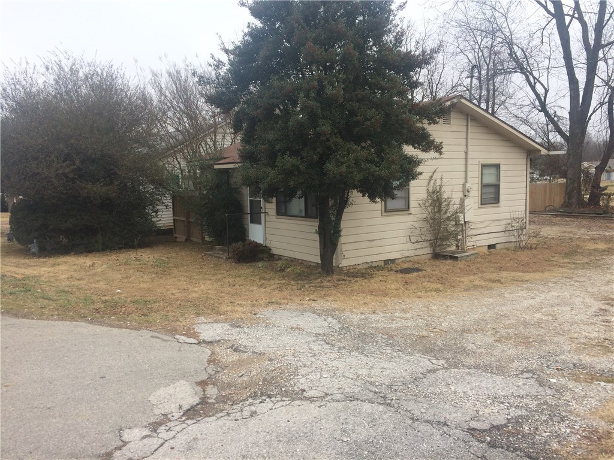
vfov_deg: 48.2
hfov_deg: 61.7
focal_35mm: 29
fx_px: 514
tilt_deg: -6.3
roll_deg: +2.4
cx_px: 307
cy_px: 230
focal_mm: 4.15
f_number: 2.2
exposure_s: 1/540
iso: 32
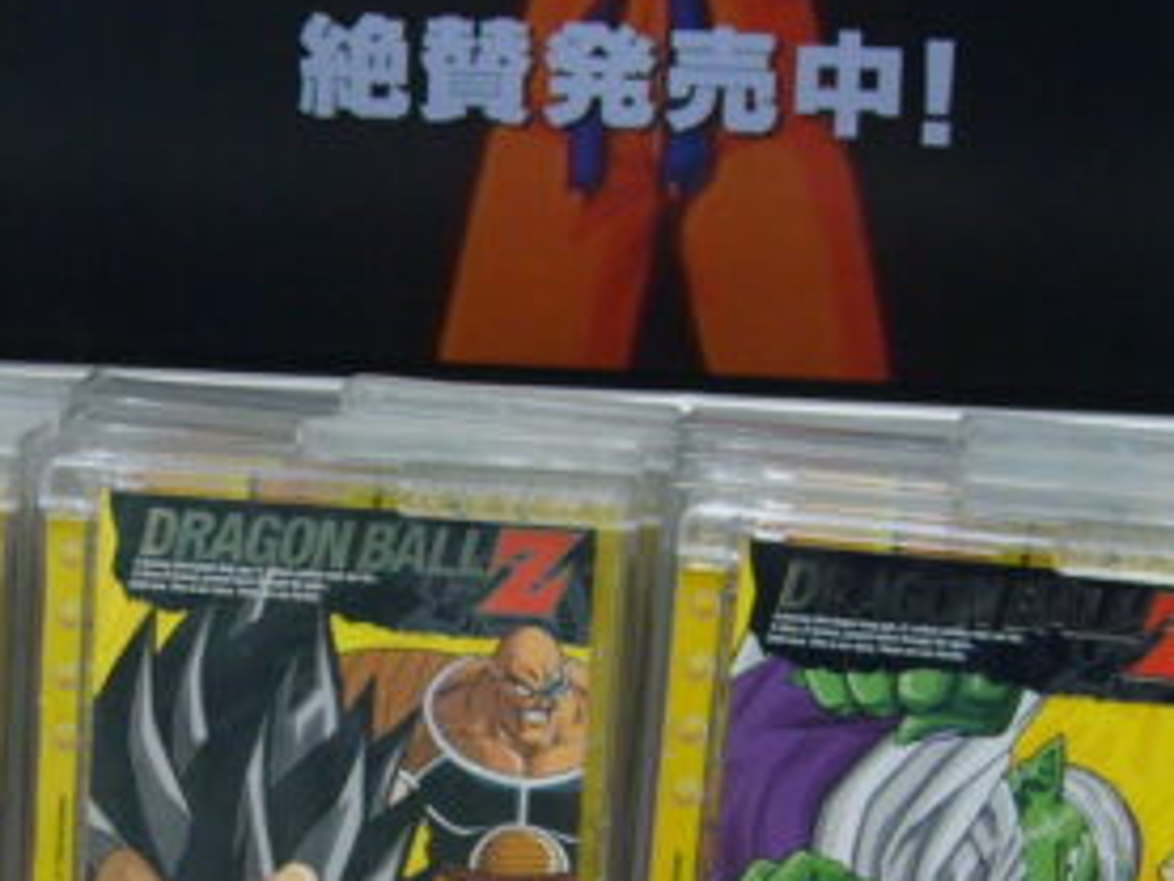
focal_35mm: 148
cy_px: 724
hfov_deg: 13.2
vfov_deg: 10.0
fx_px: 5022
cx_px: 127
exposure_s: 1/60
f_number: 3
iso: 100
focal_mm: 6.6
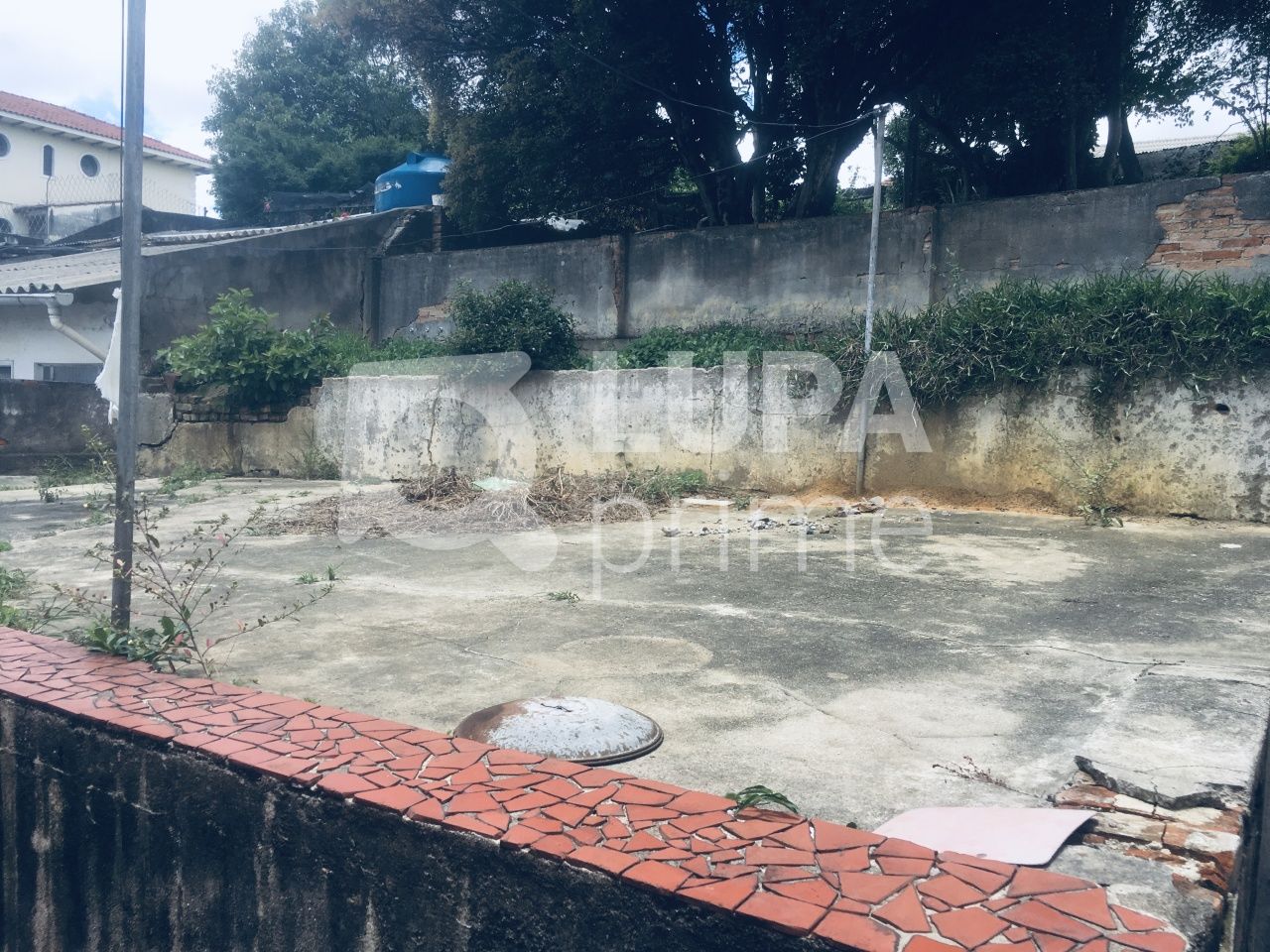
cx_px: 635
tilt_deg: -1.4
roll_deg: -3.1
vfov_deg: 48.2
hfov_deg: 61.7
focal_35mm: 29
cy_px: 476
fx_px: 1064
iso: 25
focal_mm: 4.15
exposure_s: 1/635
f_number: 2.2
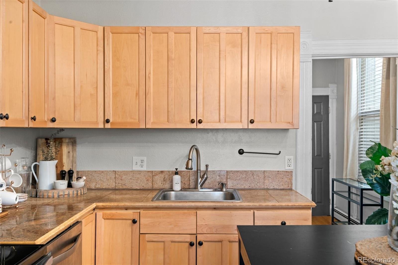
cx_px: 199
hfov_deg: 54.4
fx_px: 387
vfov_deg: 37.8
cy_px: 132
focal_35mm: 35
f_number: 9
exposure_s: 2.5
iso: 500
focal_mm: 35
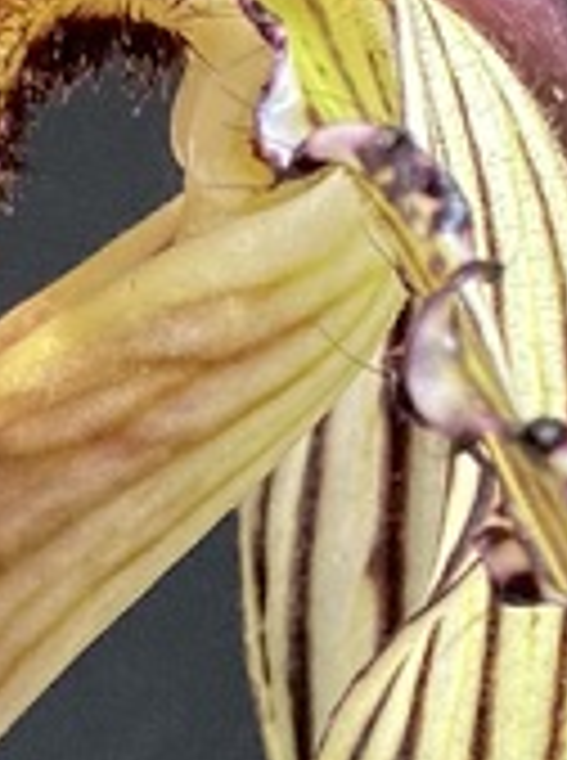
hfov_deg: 8.6
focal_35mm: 170
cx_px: -32
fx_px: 3727
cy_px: 225
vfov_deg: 11.6
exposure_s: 1/25
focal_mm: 3.99
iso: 400
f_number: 1.8
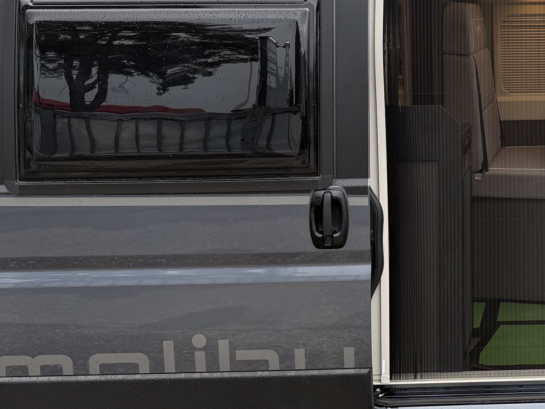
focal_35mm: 61
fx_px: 961
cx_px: 592
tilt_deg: +0.6
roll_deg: +2.1
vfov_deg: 23.6
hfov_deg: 28.9
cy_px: 65
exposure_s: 1/233
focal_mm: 6.76
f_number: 1.78
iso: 64
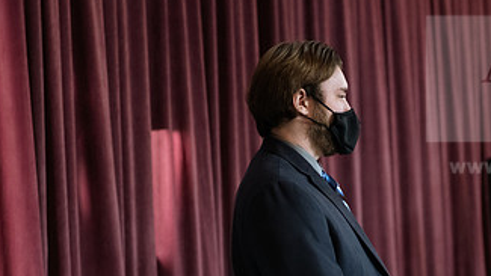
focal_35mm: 131
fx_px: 1706
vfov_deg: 9.3
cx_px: 381
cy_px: 198
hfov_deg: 16.3
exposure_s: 1/200
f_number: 2.8
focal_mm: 70
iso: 2500
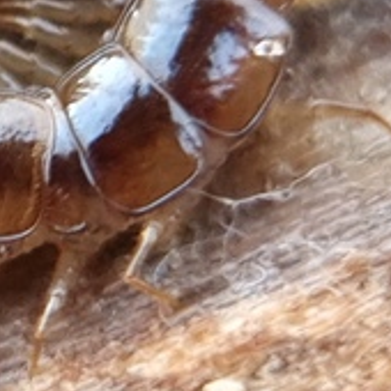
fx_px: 1470
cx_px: -146
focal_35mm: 115
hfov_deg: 14.4
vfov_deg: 15.0
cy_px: 37
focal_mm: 5.4
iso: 160
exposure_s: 1/50
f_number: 1.8
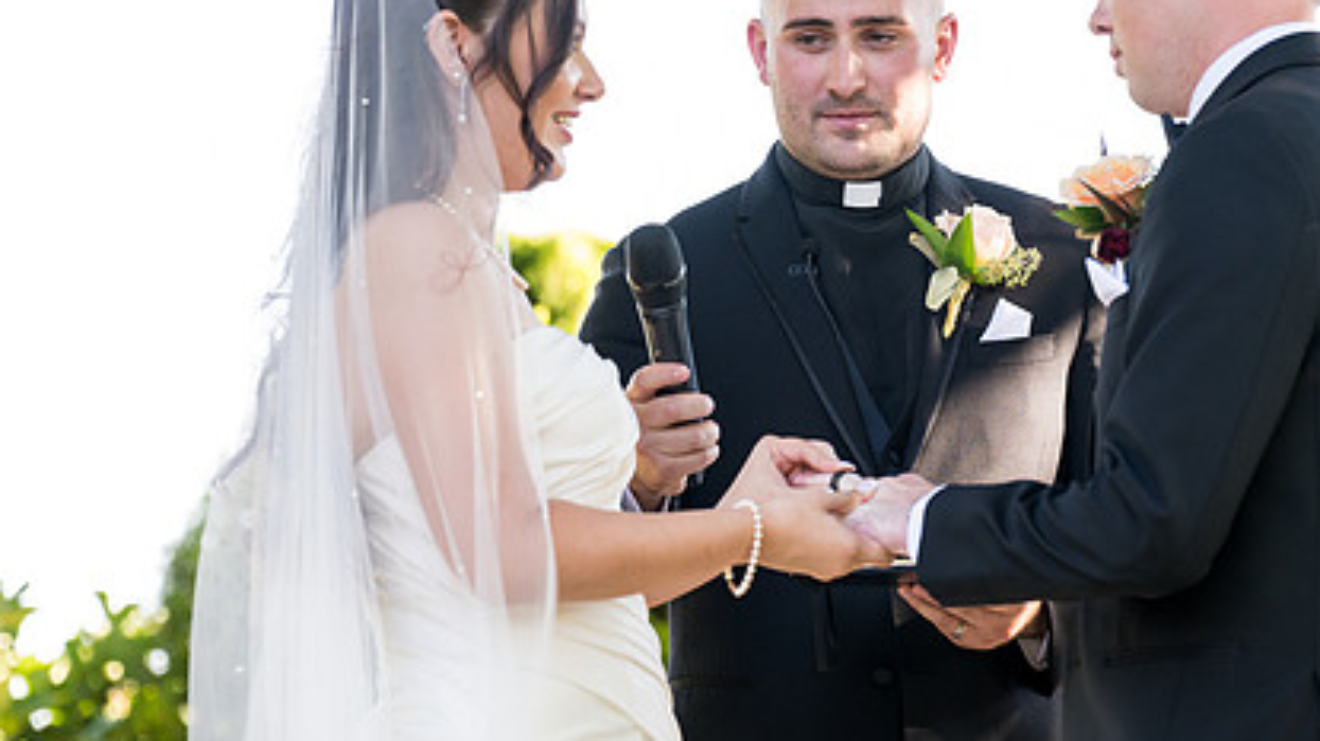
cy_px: 370
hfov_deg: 11.2
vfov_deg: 6.3
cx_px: 757
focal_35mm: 192
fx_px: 6717
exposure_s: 1/400
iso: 800
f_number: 4
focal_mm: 131
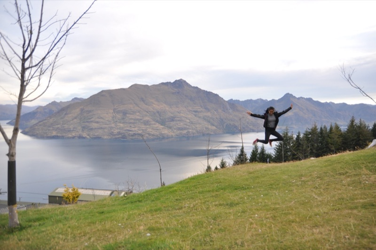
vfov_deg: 50.3
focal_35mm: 26
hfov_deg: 70.5
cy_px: 125
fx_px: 266
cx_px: 188
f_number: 2.8
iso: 400
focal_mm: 17
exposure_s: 1/350
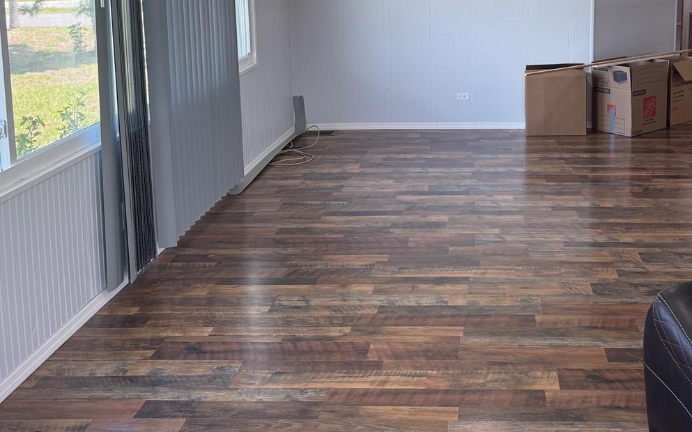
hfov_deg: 47.3
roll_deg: -0.5
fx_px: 773
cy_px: 53
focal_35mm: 41
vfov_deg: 30.0
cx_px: 475
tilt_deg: -7.5
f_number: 1.78
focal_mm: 6.76
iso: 100
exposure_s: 1/120
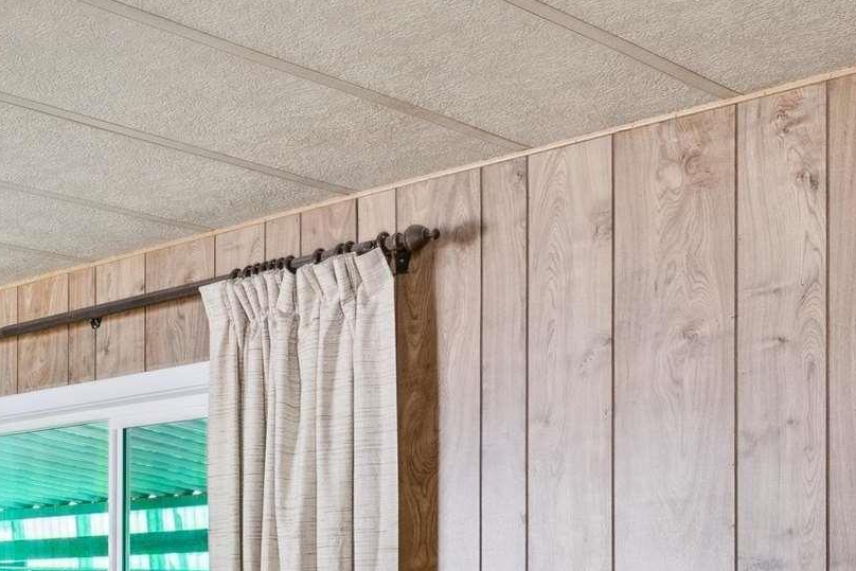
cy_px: 623
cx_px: -316
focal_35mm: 60
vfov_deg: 21.4
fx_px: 1437
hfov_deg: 26.8
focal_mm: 15.9
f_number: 13
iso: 400
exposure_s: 1/2.5
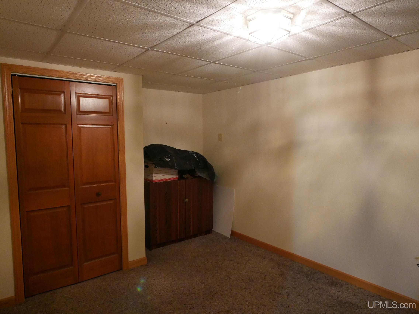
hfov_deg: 71.6
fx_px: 291
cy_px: 157
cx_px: 210
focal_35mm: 24
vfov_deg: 56.8
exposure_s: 1/50
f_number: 4
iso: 3200
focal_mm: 12
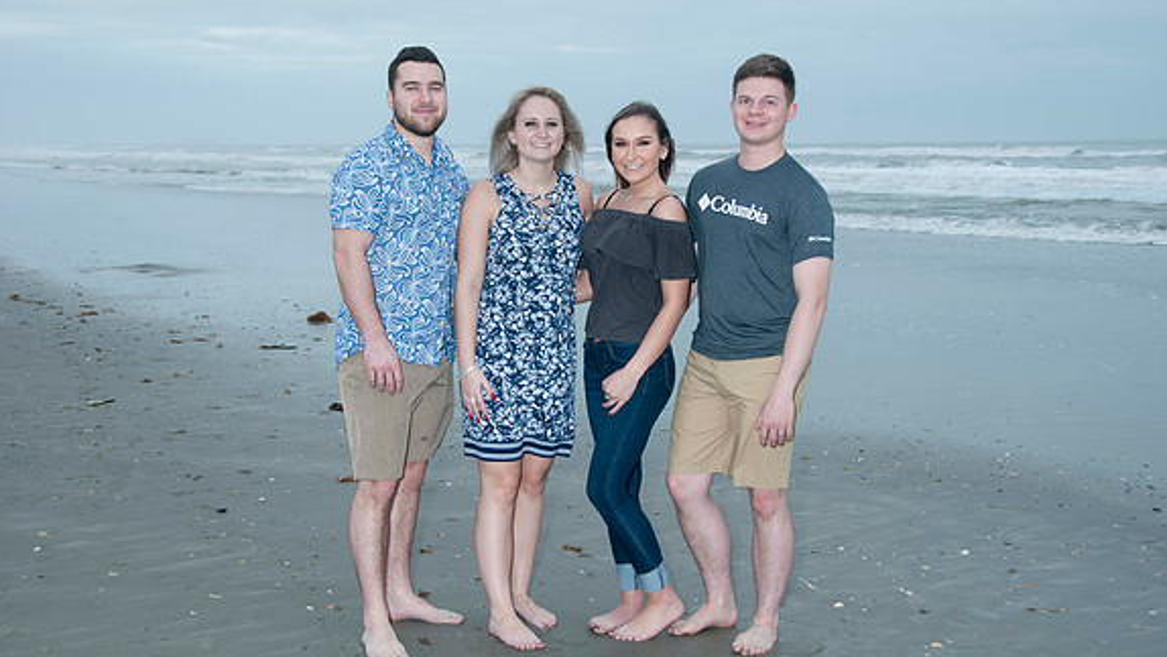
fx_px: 1424
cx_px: 588
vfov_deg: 26.0
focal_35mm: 46
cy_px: 316
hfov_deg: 44.6
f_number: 5.6
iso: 100
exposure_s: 1/125
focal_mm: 29
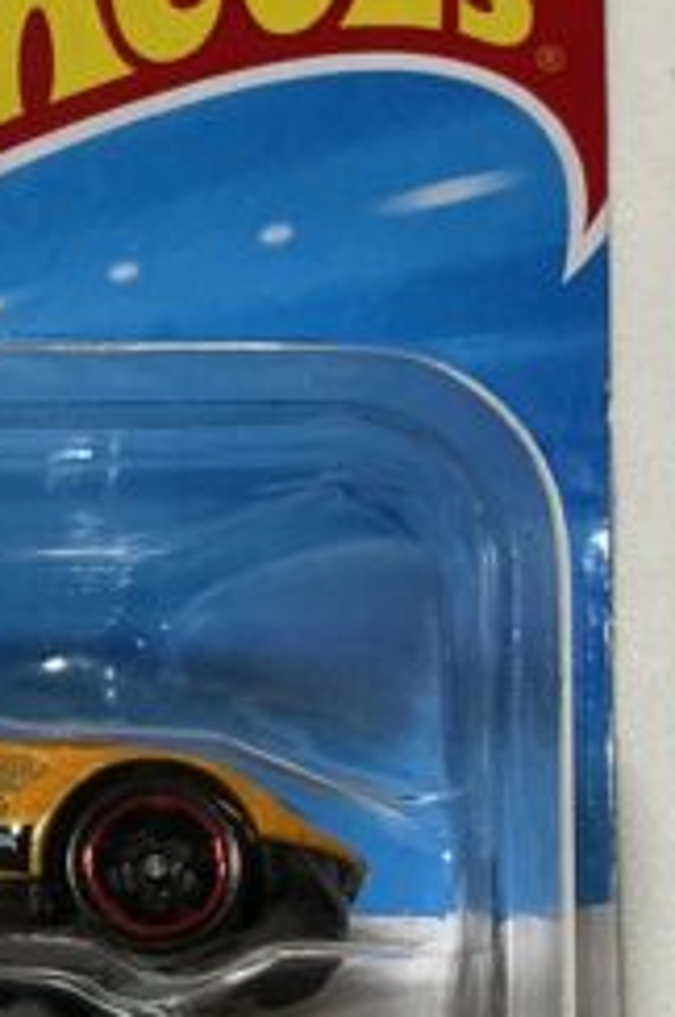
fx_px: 2792
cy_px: 896
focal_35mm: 99
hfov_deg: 13.4
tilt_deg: -58.2
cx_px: -146
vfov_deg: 20.3
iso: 100
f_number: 1.8
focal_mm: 3
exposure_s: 1/60
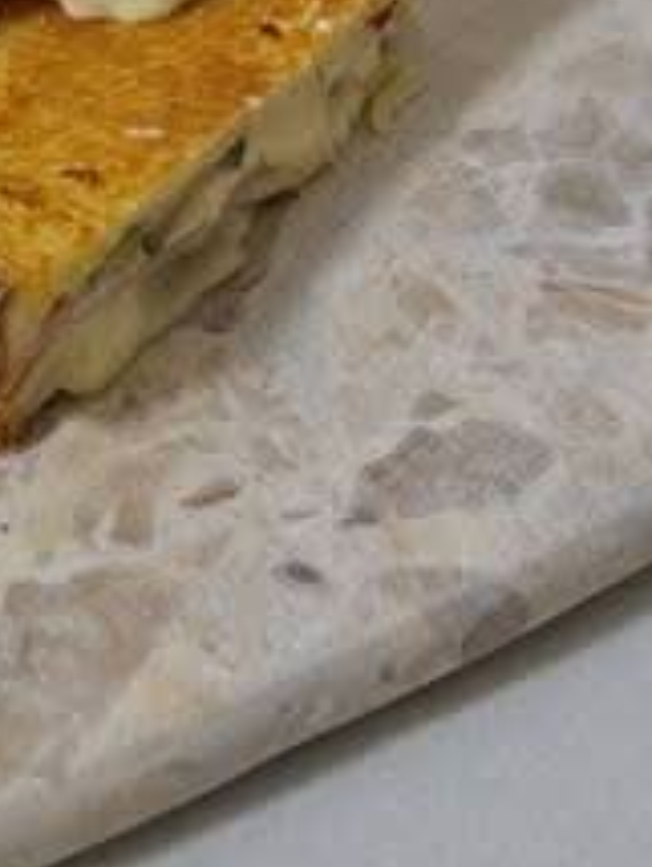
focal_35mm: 89
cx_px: -12
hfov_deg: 16.3
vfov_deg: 21.1
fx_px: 2231
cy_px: -38
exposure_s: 1/100
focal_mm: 5.7
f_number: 1.5
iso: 80
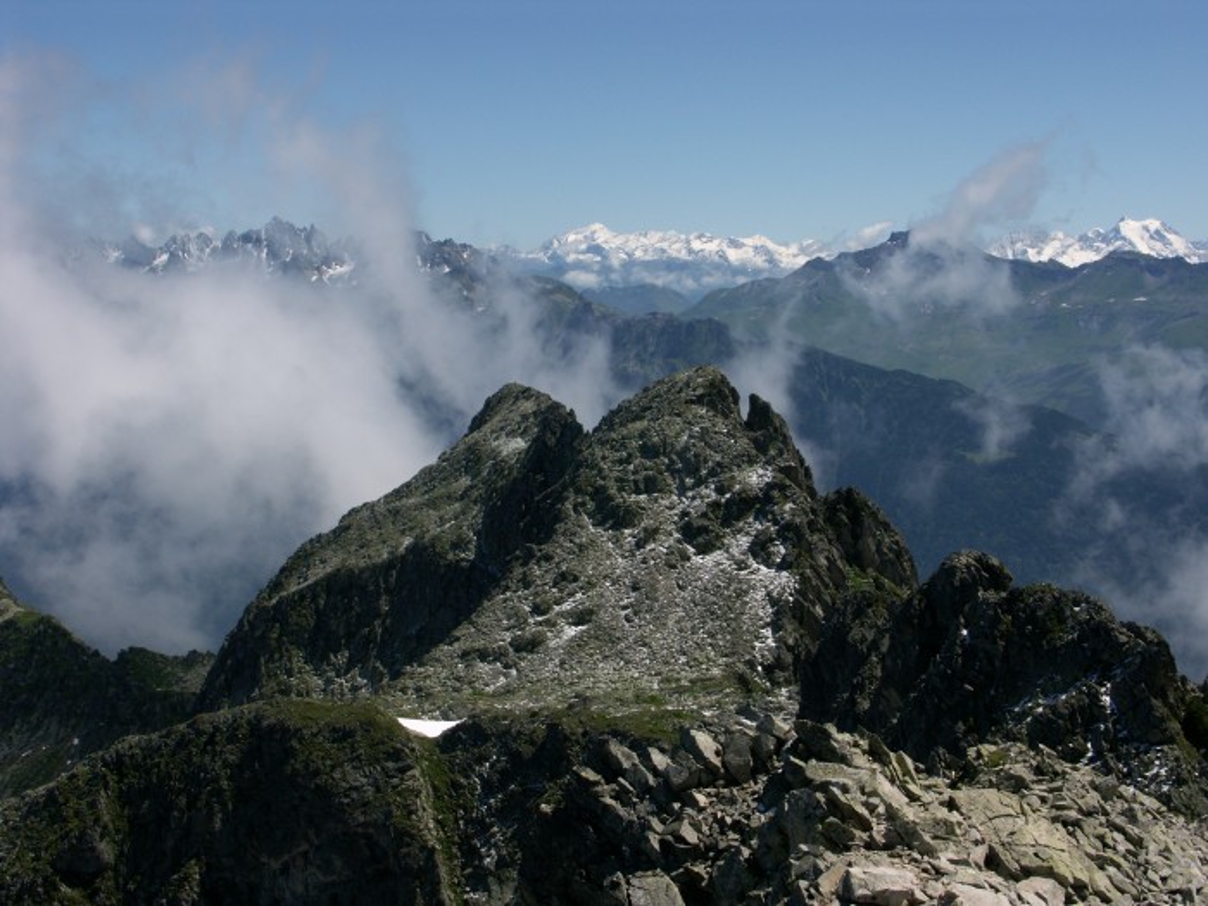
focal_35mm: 52
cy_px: 453
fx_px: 1815
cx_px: 604
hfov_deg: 36.8
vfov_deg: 28.0
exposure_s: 1/500
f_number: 8
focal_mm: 13.37
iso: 64
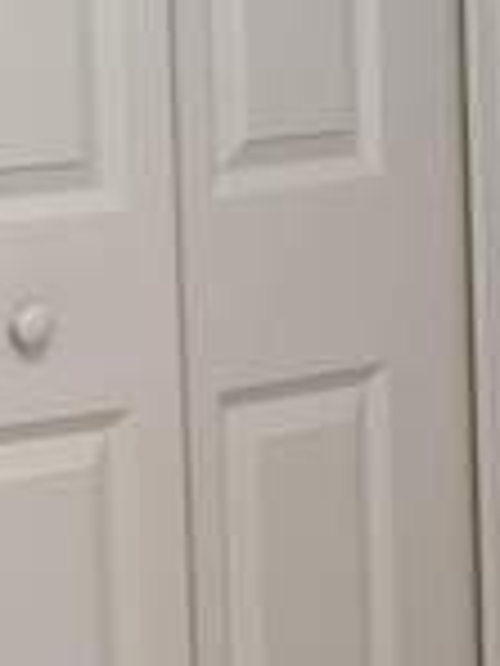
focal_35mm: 207
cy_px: 212
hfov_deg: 7.1
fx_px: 3987
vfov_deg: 9.6
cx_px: -5
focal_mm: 6.76
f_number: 1.78
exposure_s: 1/60
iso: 100
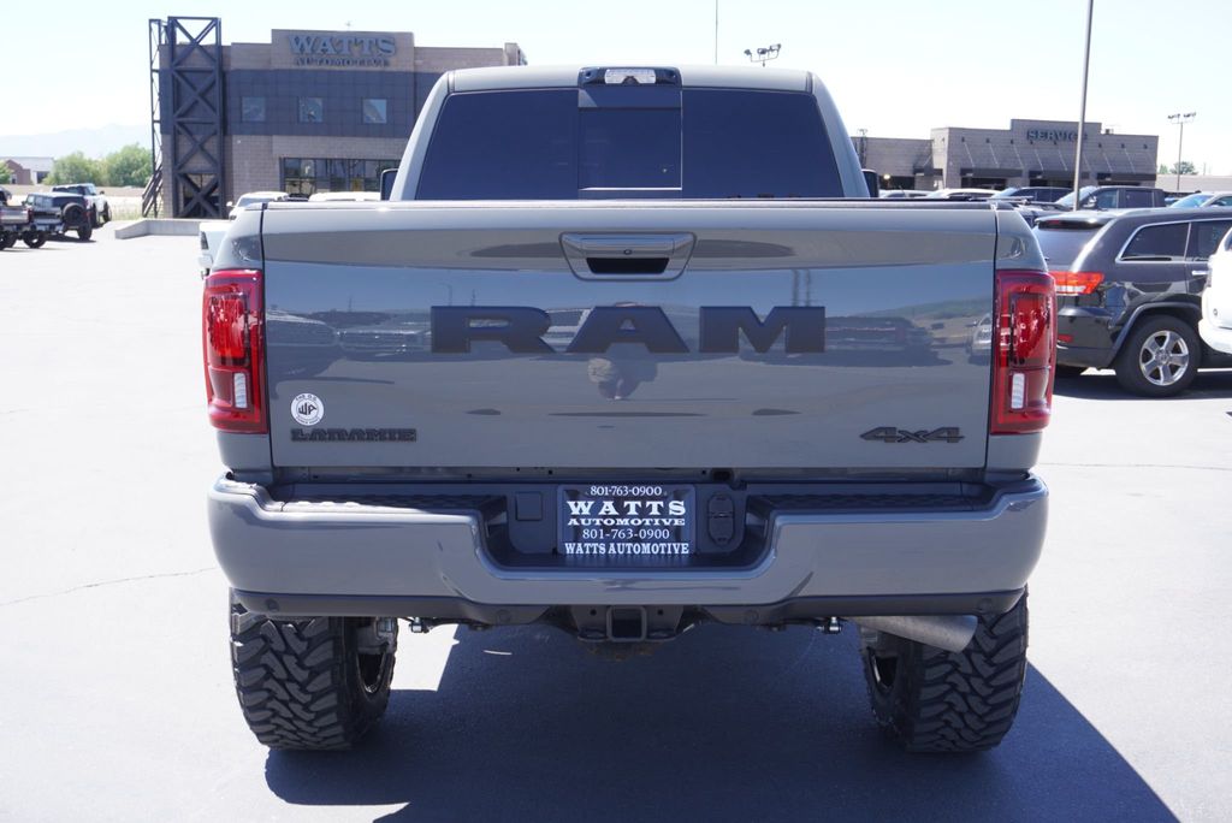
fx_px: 1335
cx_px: 616
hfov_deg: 49.5
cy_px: 412
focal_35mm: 39
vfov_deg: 34.3
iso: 100
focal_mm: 26
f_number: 5.6
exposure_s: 1/100
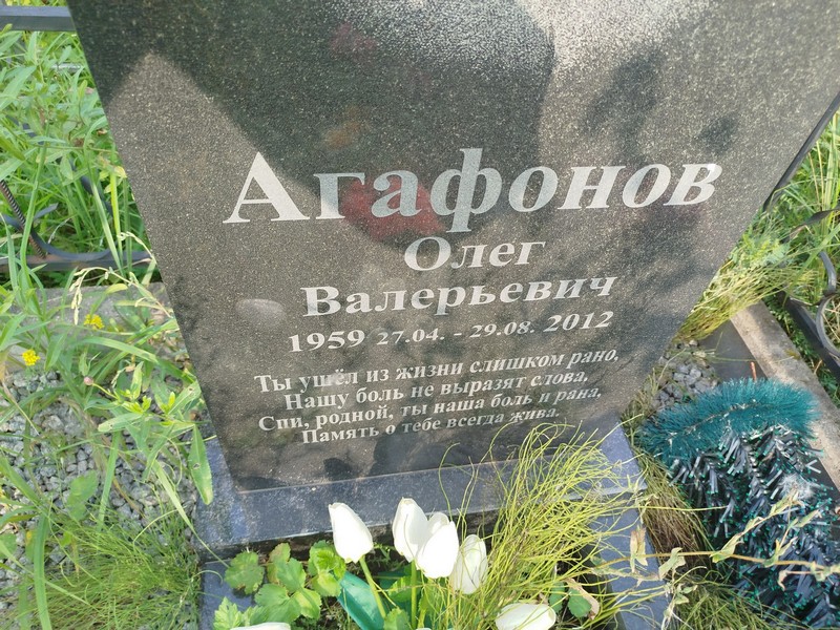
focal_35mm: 24
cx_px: 420
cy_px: 315
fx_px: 582
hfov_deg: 71.6
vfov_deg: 56.8
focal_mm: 5.31
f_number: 1.7
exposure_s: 1/158
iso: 50
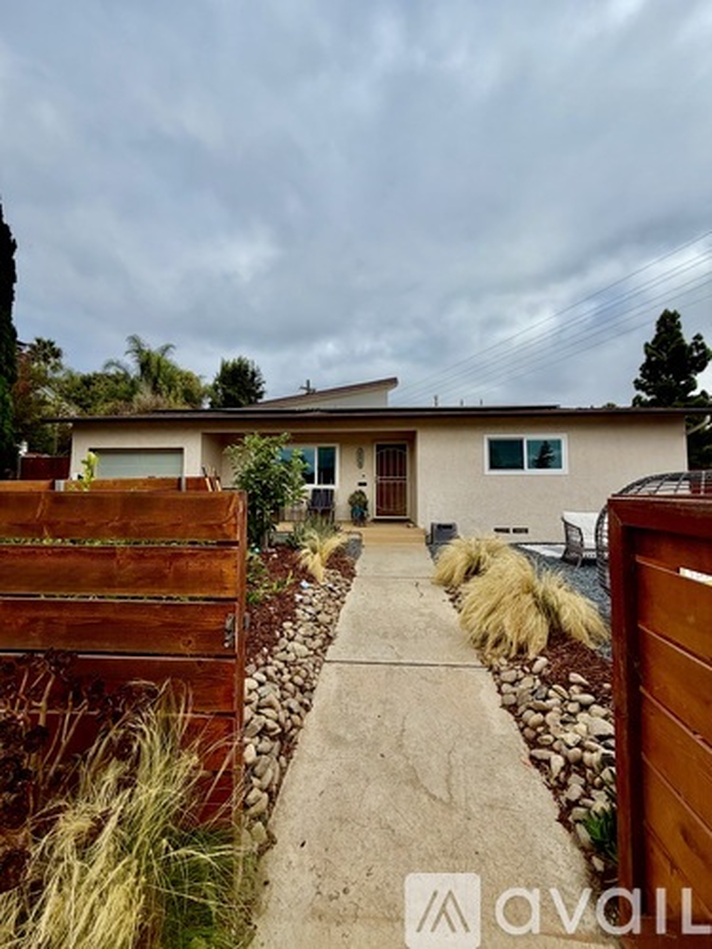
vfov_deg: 102.1
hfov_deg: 85.7
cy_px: 474
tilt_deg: +3.5
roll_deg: -1.0
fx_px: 384
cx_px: 356
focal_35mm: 14
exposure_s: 1/770
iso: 32
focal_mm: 2.22
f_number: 2.2
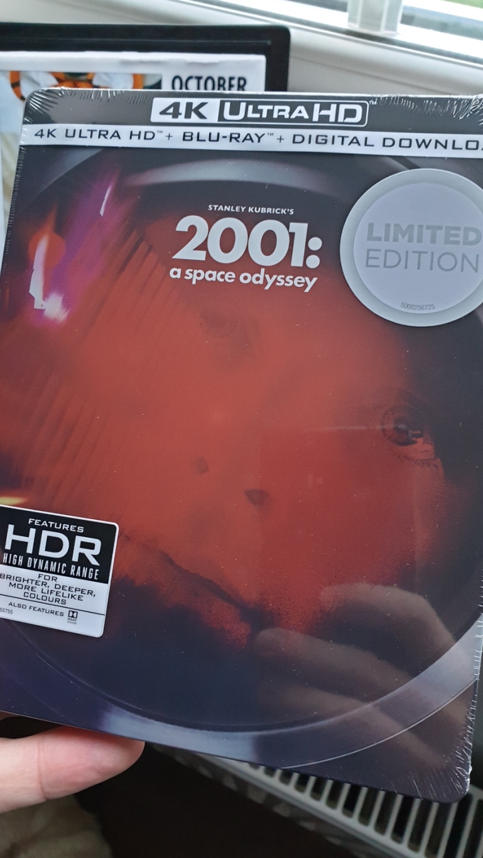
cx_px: 209
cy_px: 423
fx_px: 660
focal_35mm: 29
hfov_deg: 40.1
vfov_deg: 66.1
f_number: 2.4
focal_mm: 4.3
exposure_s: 1/50
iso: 320
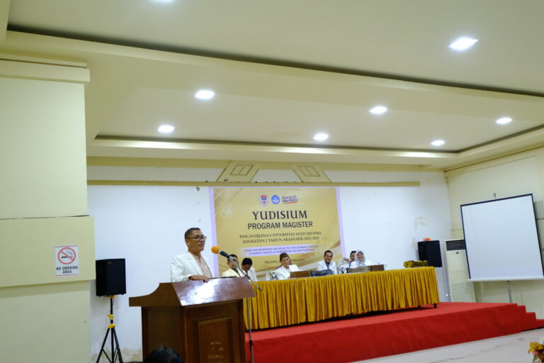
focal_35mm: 36
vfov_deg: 36.9
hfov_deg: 53.1
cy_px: 182
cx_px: 272
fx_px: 544
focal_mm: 24
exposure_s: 1/40
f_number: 4
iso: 3200
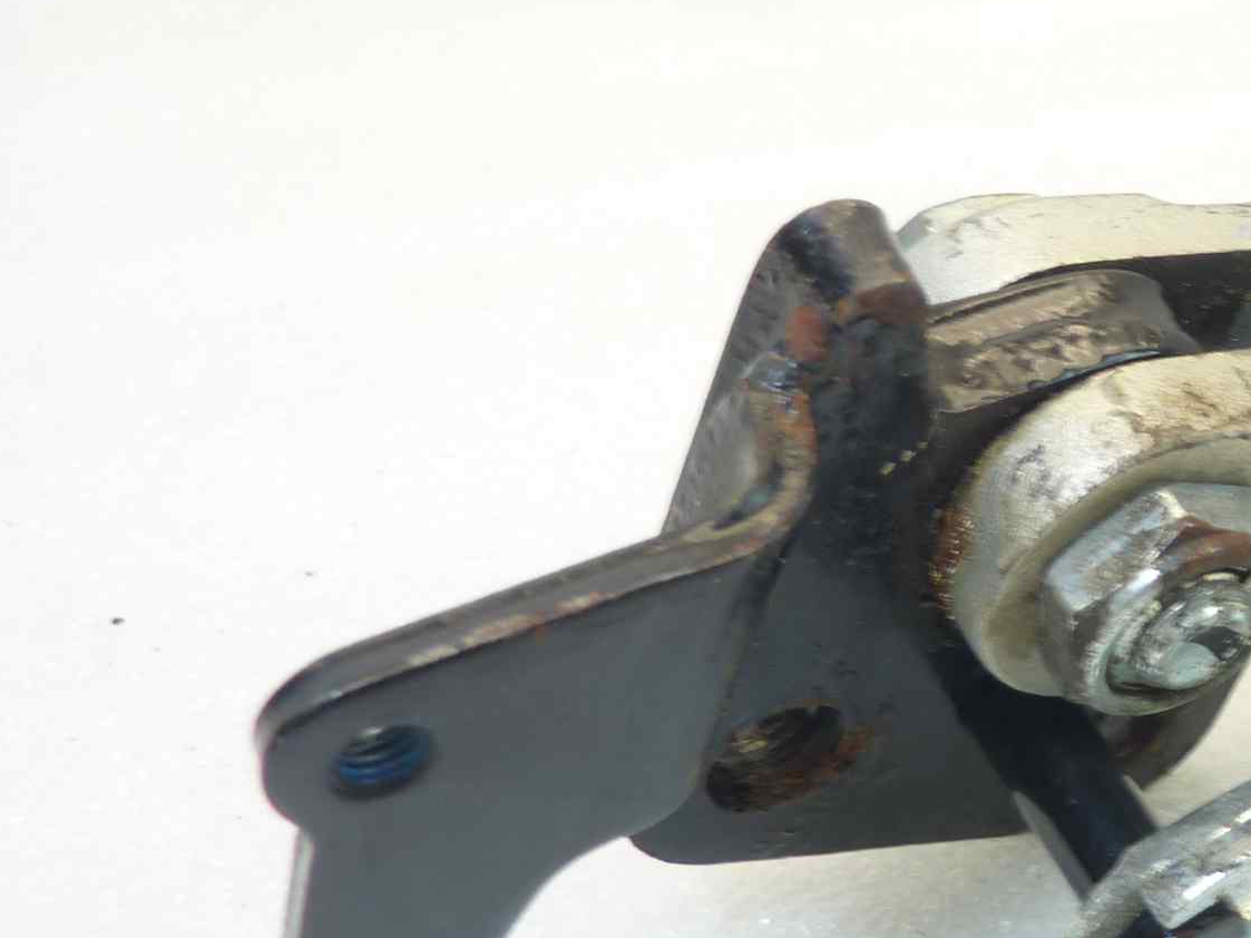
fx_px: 2060
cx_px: 1409
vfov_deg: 25.6
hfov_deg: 30.0
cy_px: 360
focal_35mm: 57
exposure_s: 1/20
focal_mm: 4.1
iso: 80
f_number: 3.3
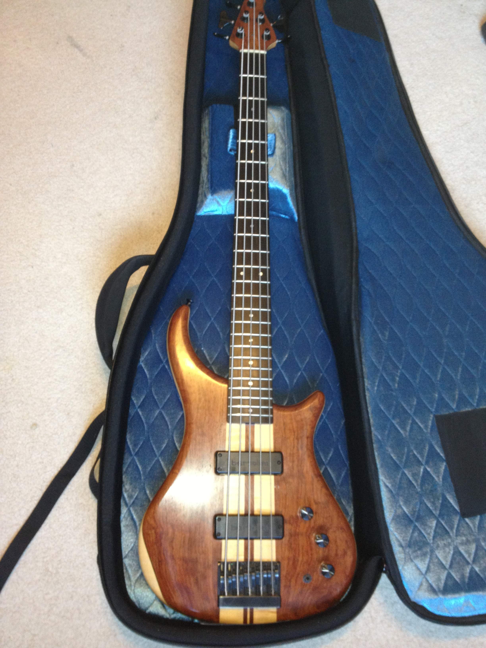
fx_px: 655
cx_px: 243
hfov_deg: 40.7
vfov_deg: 52.6
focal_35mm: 35
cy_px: 324
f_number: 2.4
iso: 160
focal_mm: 4.28
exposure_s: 1/20
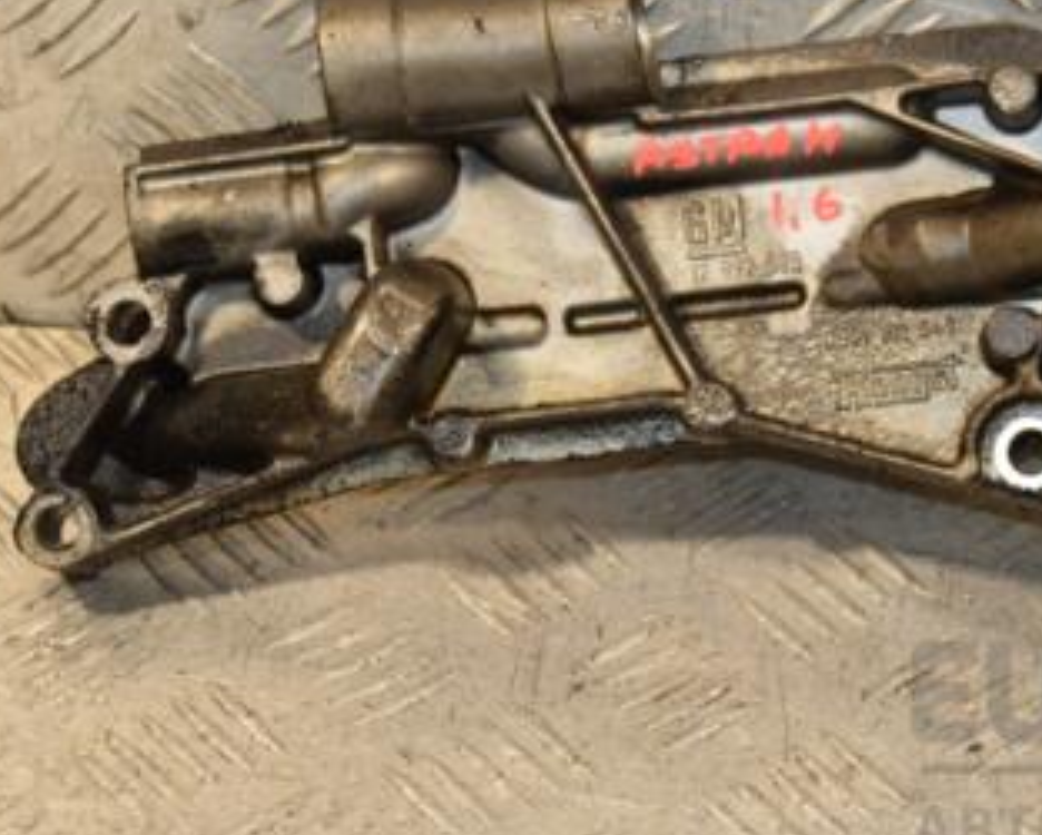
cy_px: 247
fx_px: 4845
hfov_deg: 12.2
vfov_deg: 9.8
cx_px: 848
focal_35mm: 157
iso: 800
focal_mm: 58
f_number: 5
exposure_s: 1/125
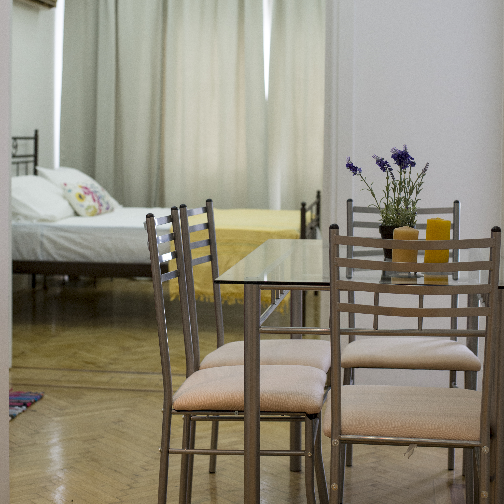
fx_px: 1054
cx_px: 253
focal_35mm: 64
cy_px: 183
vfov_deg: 26.8
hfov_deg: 26.9
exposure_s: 1/80
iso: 1000
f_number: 4
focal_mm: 50
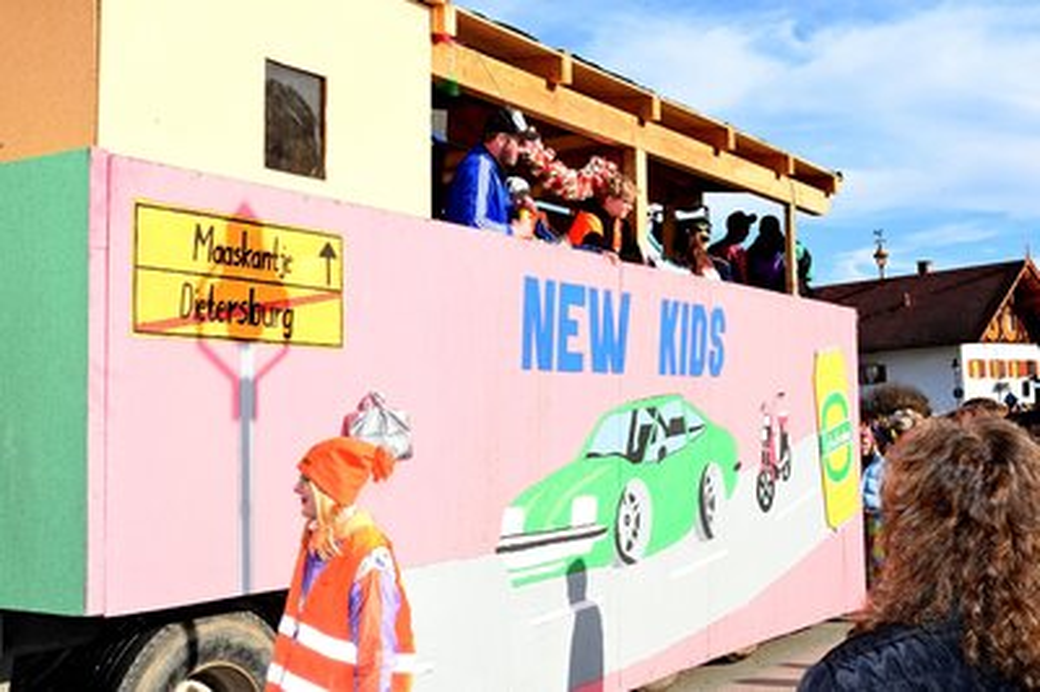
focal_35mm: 44
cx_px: 520
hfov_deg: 44.5
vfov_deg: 30.5
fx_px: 1270
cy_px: 346
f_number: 22
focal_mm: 44
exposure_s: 1/200
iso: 1000
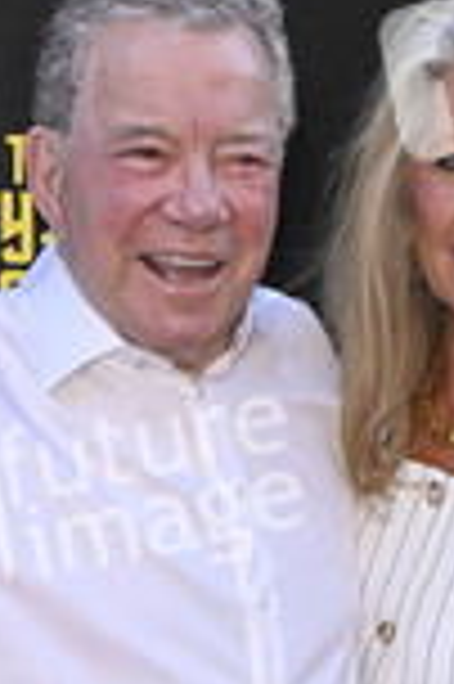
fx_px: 1744
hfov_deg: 14.8
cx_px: 202
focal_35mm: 92
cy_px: 729
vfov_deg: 21.2
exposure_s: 1/250
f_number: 6.3
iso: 1000
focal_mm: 35
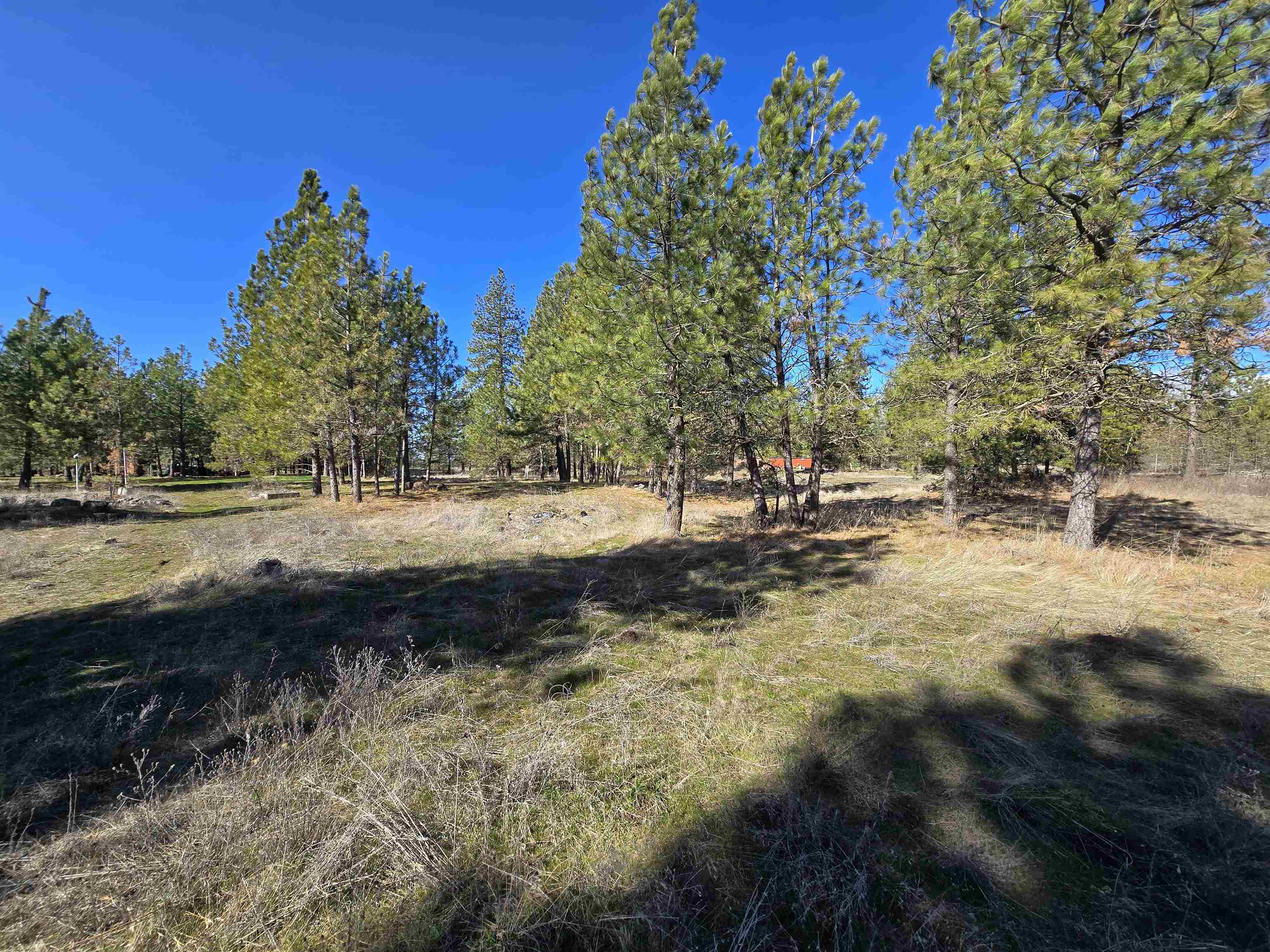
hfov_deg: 106.2
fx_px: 477
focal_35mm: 13
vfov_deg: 89.9
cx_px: 635
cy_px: 476
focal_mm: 2.2
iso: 50
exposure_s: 1/1154
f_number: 2.2
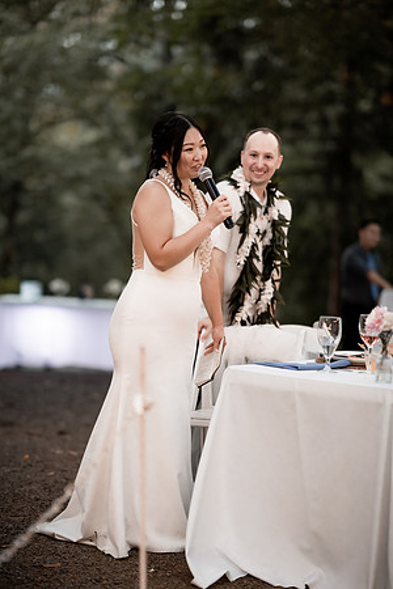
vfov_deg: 23.9
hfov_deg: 16.1
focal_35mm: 85
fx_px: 1392
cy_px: 294
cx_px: 196
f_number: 1.4
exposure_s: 1/400
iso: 1600
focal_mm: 85
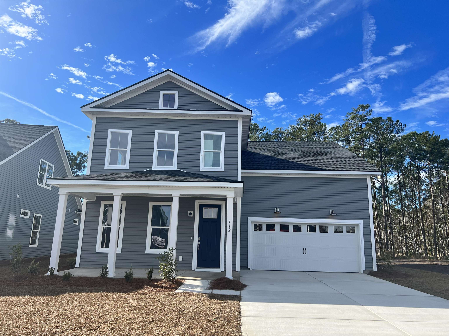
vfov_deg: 53.1
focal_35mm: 26
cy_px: 168
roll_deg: -1.8
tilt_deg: +11.5
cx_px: 224
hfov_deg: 67.3
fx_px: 337
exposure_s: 1/3077
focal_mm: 5.7
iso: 50
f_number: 1.5
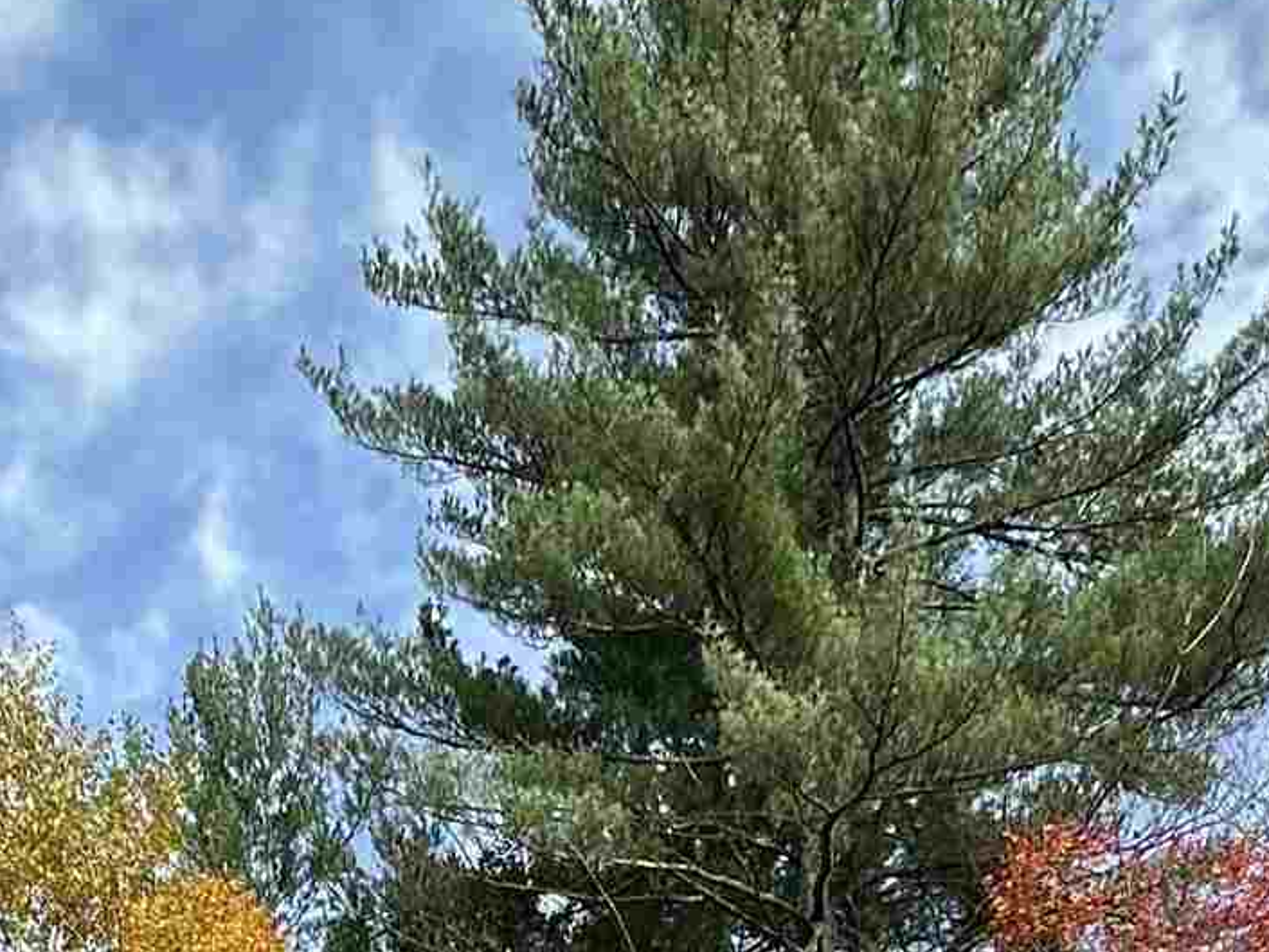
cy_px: 1990
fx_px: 2237
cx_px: 428
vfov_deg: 16.8
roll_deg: +0.8
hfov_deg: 31.4
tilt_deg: +7.6
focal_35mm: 61
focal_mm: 2.22
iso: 40
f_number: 2.2
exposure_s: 1/336
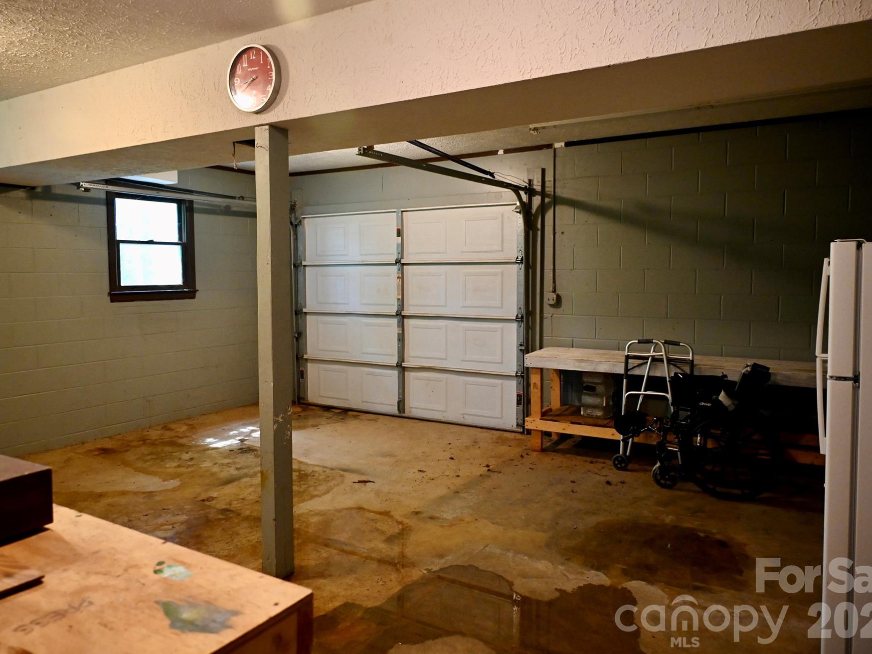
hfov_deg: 65.2
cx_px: 404
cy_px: 317
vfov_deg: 51.4
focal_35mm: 27
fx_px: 680
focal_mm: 24
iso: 4000
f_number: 4
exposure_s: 1/60
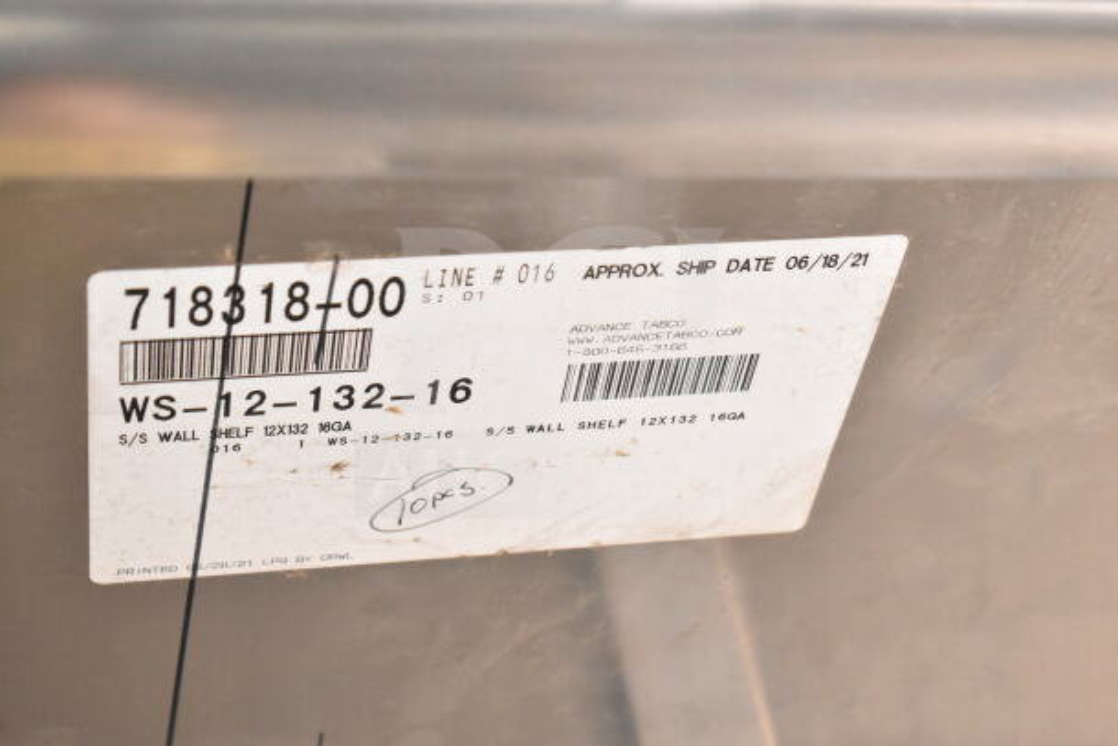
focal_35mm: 78
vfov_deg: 17.5
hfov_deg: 26.0
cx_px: 559
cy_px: 373
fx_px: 2423
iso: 5000
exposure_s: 1/80
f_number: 5.6
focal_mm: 52
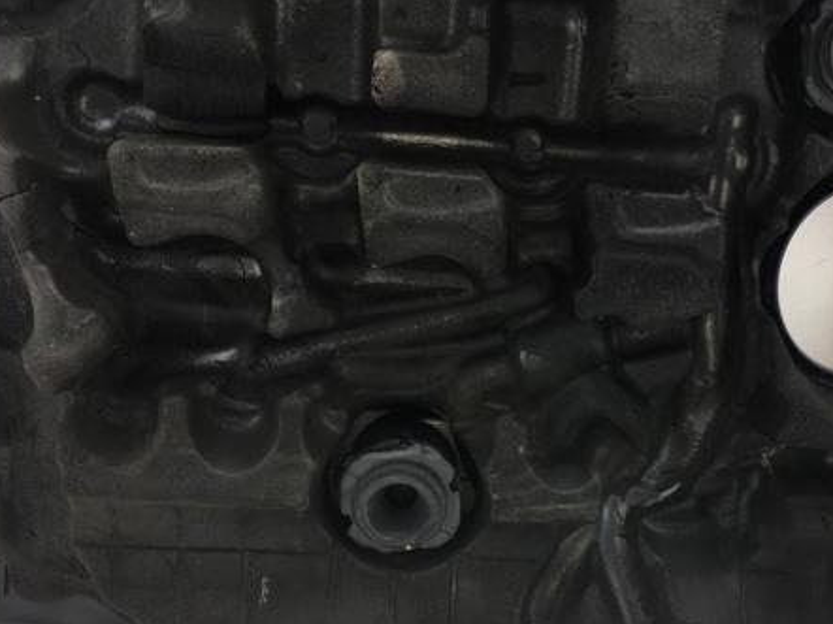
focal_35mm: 42
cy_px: 419
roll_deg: -2.6
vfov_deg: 34.0
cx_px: 520
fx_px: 1010
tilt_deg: -12.8
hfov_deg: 44.5
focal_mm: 4.15
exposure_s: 1/54
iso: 25
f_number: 2.2
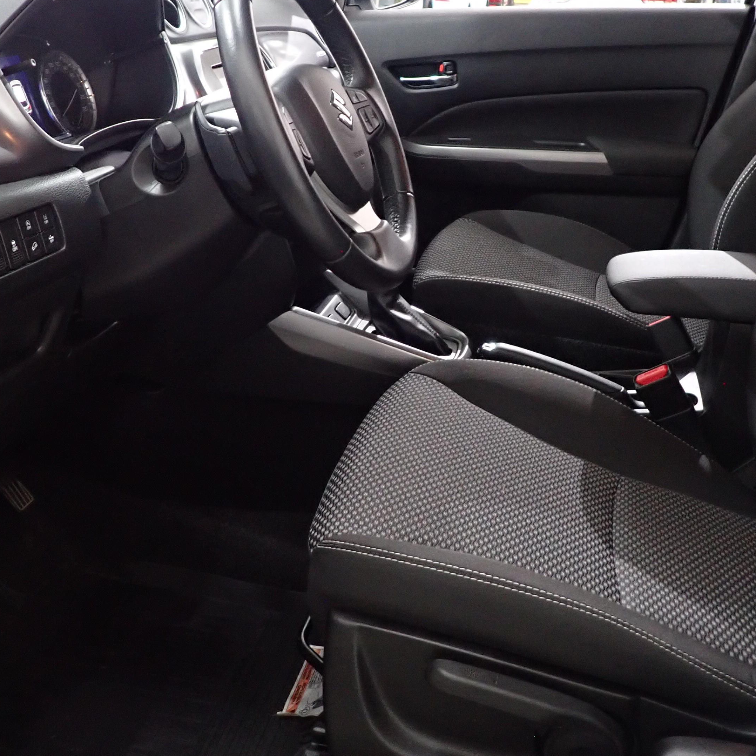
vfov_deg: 40.4
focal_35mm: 41
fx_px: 1013
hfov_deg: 40.9
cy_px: 247
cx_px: 399
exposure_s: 1/30
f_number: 2
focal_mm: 4.5
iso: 500
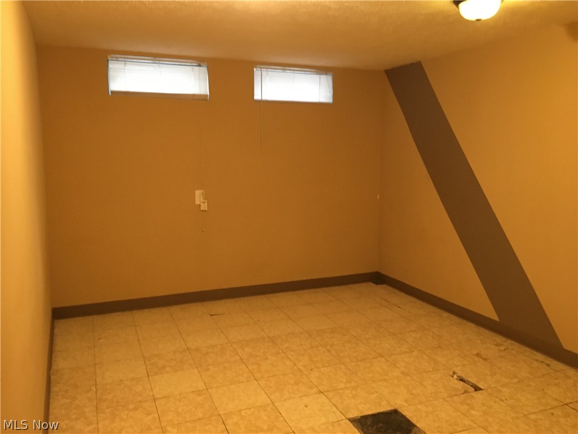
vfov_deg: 48.2
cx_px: 289
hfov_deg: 61.7
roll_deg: -0.4
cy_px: 217
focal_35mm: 29
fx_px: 484
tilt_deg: -7.9
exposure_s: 1/15
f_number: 2.2
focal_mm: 4.15
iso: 250
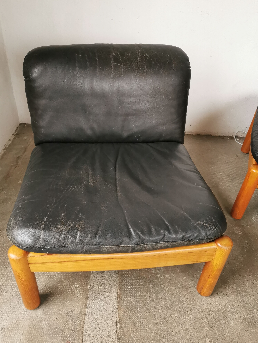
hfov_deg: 49.7
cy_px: 169
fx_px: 278
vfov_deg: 63.4
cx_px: 126
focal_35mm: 28
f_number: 1.6
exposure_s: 1/60
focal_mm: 5.56
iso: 320
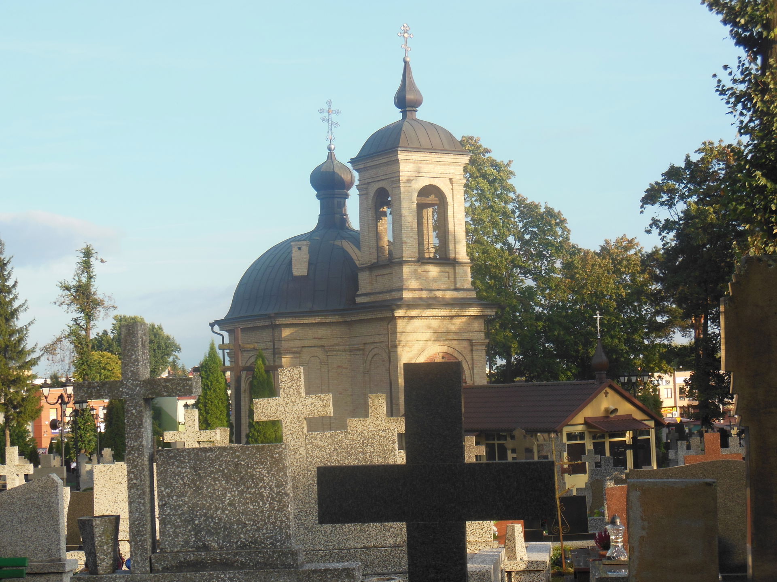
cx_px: 388
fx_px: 1481
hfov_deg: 29.4
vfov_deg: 22.3
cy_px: 291
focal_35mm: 66
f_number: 4.3
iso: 125
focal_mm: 11.7
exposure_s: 1/400
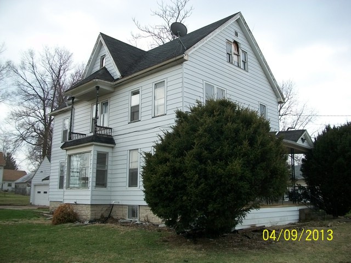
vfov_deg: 44.2
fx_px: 324
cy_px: 132
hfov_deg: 56.8
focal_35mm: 32
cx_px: 176
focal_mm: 5.7
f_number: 2.9
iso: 80
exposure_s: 1/500
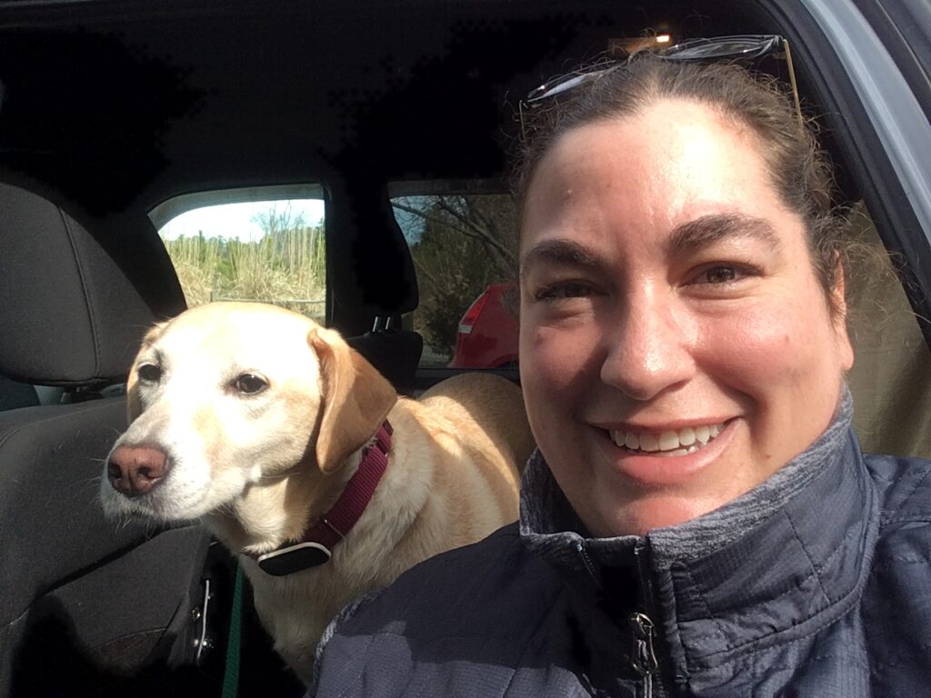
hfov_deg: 58.4
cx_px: 466
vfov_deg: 45.4
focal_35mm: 31
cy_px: 349
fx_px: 834
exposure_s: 1/473
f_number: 2.4
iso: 50
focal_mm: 2.15
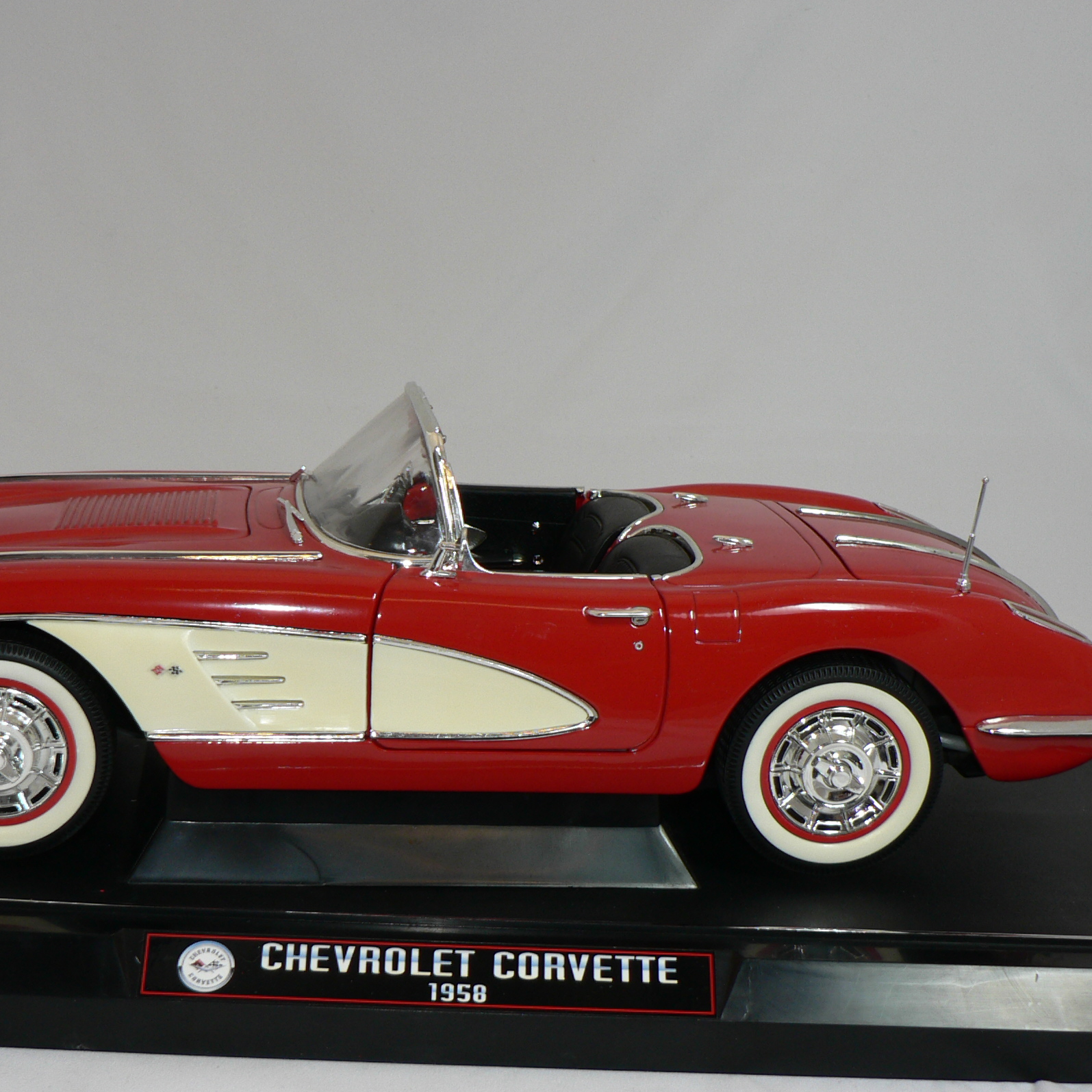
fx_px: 2177
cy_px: 630
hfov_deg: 28.1
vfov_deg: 28.1
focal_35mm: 61
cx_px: 438
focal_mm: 7.1
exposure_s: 1/60
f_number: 2.8
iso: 80
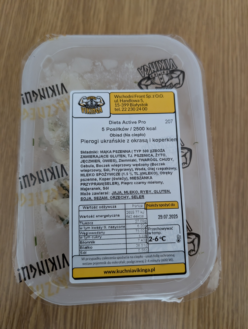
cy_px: 164
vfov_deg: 71.5
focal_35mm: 24
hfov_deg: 56.9
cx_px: 124
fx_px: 229
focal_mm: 6.9
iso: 1976
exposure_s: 1/105
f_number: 1.68
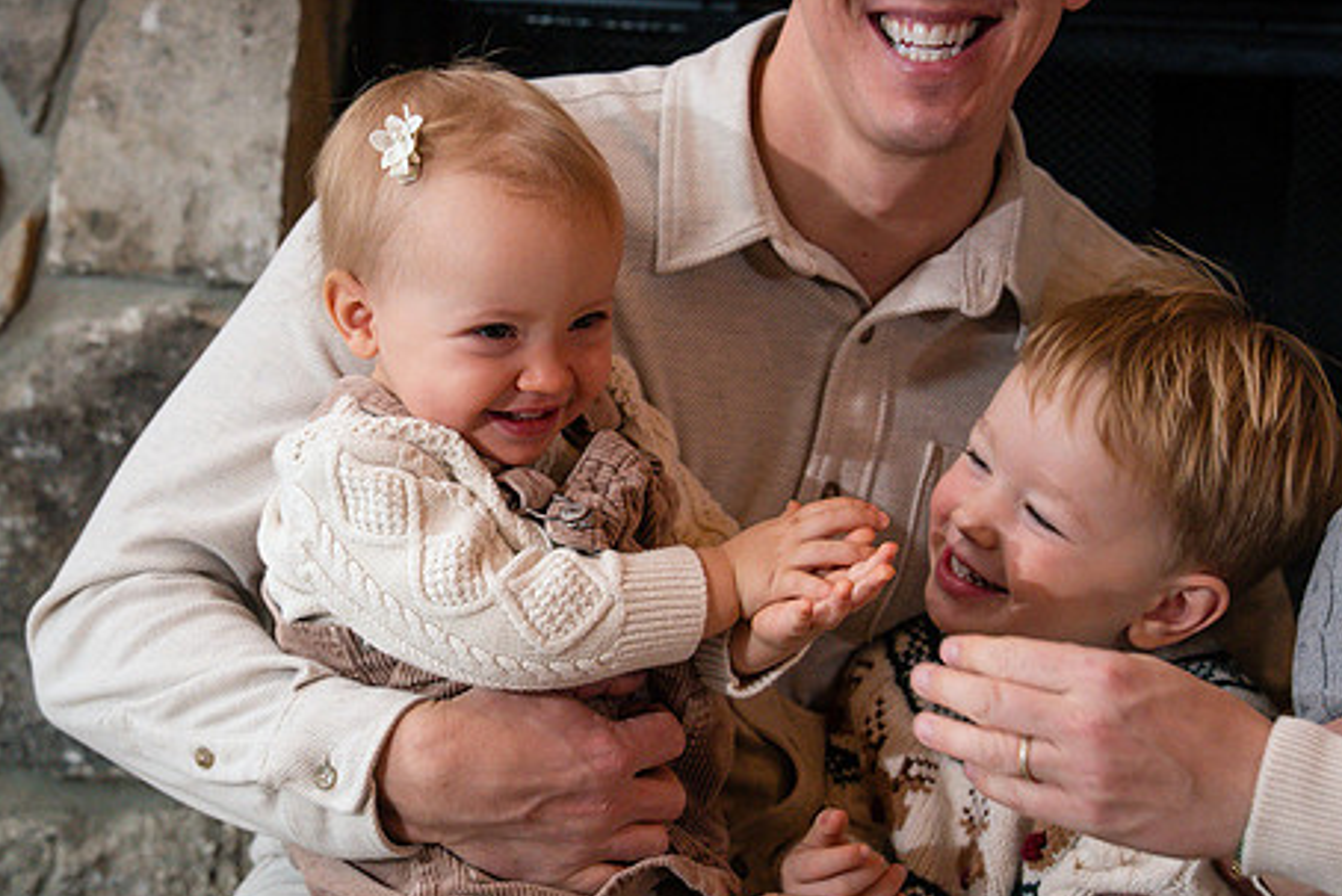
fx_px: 3766
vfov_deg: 13.6
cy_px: 497
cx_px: 500
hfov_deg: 20.2
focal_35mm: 101
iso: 800
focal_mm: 70
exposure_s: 1/250
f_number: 4.5
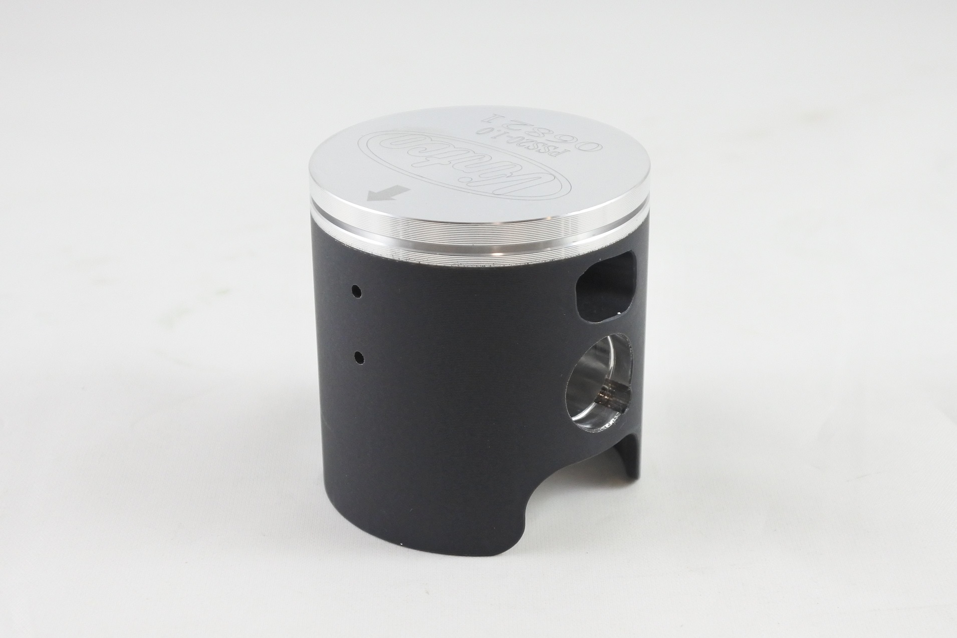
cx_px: 478
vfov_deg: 29.2
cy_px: 319
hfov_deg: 42.7
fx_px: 1223
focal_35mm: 46
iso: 640
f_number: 4.5
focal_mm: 17.2
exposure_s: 1/125
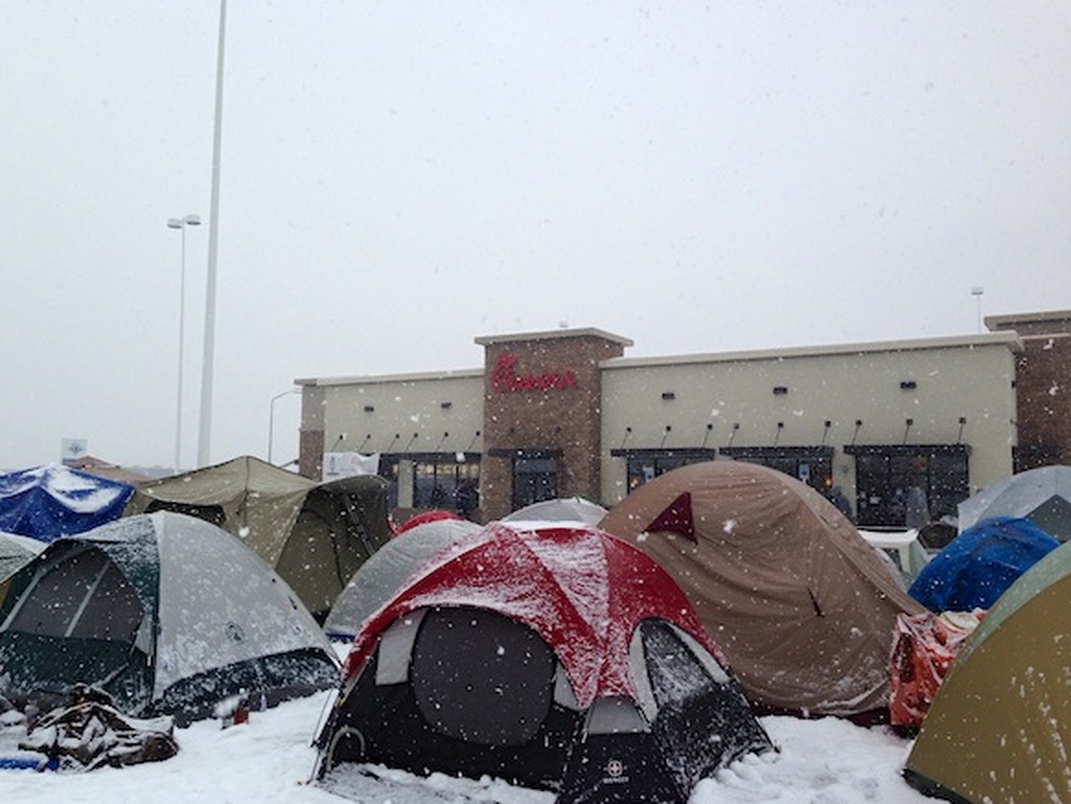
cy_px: 405
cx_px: 526
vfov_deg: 41.8
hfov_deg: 53.9
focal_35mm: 34
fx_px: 1052
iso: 50
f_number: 2.4
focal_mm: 4.13
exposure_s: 1/791
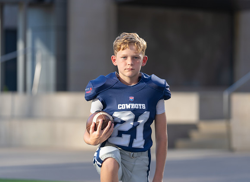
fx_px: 1228
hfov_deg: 11.6
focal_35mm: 172
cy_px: 91
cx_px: 136
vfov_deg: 8.5
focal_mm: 156
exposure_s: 1/640
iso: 100
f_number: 2.8
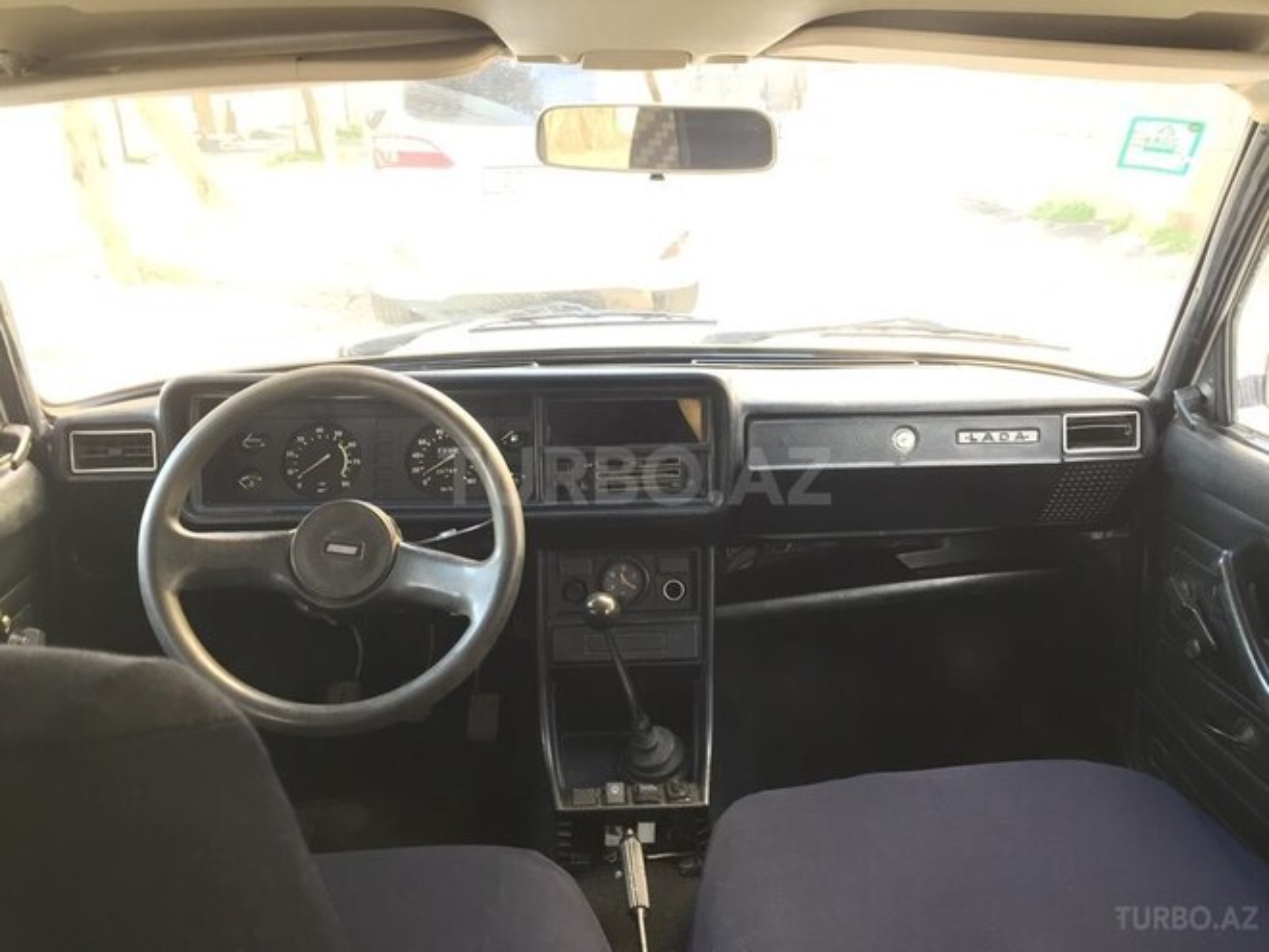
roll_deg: +0.5
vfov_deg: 48.2
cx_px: 634
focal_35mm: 29
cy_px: 476
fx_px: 1063
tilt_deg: -20.3
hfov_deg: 61.7
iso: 160
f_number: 2.2
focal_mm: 4.15
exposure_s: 1/33
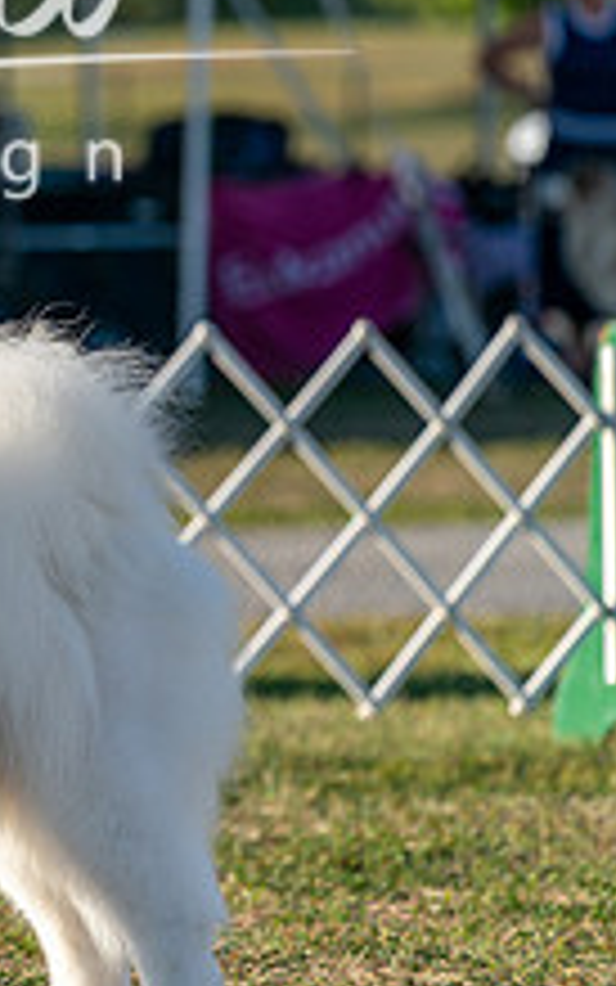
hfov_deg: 2.8
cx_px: -436
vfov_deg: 4.5
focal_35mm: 468
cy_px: 295
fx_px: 12563
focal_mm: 173
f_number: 4.5
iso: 250
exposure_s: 1/1250
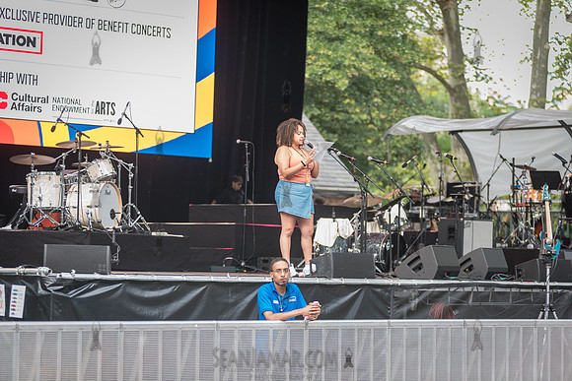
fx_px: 1986
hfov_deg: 16.4
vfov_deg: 11.0
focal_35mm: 125
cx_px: 286
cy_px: 190
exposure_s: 1/200
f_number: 2.8
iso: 500
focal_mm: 125
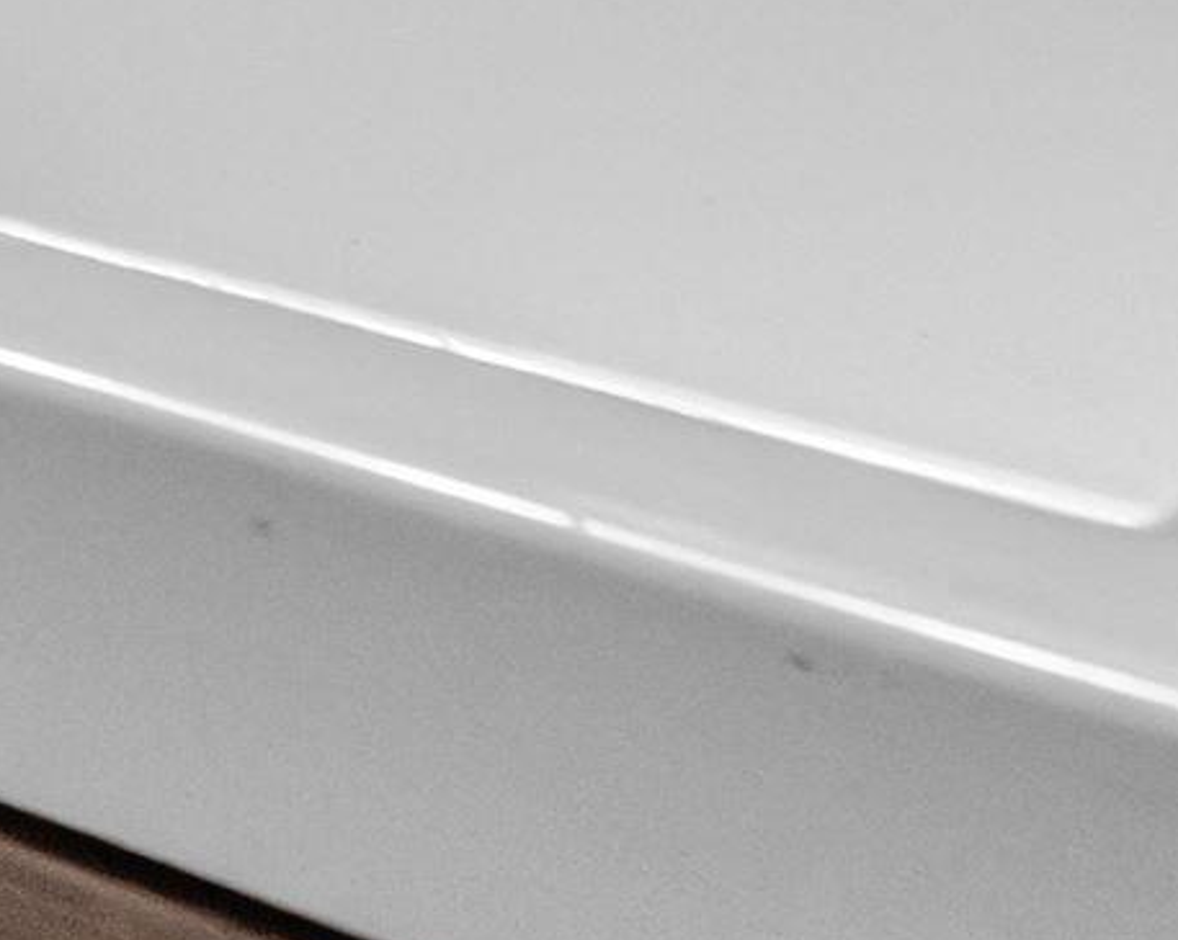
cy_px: -1046
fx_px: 3629
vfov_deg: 12.6
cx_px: -2268
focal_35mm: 104
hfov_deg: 11.5
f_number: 8
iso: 6400
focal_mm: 11
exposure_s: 1/15
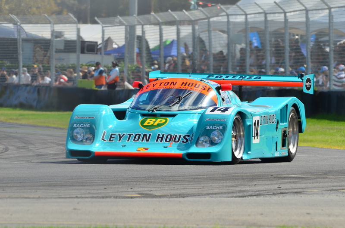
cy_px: 114
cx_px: 172
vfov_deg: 2.5
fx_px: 5165
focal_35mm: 540
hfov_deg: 3.8
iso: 500
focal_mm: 360
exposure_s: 1/800
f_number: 11
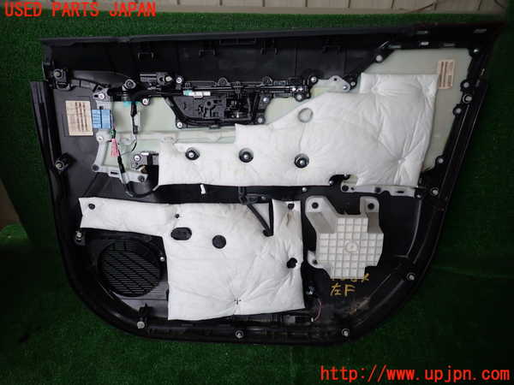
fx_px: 371
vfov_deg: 54.9
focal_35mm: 25
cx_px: 257
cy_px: 192
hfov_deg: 69.4
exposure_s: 1/30
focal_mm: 4.5
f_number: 5.6
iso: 100
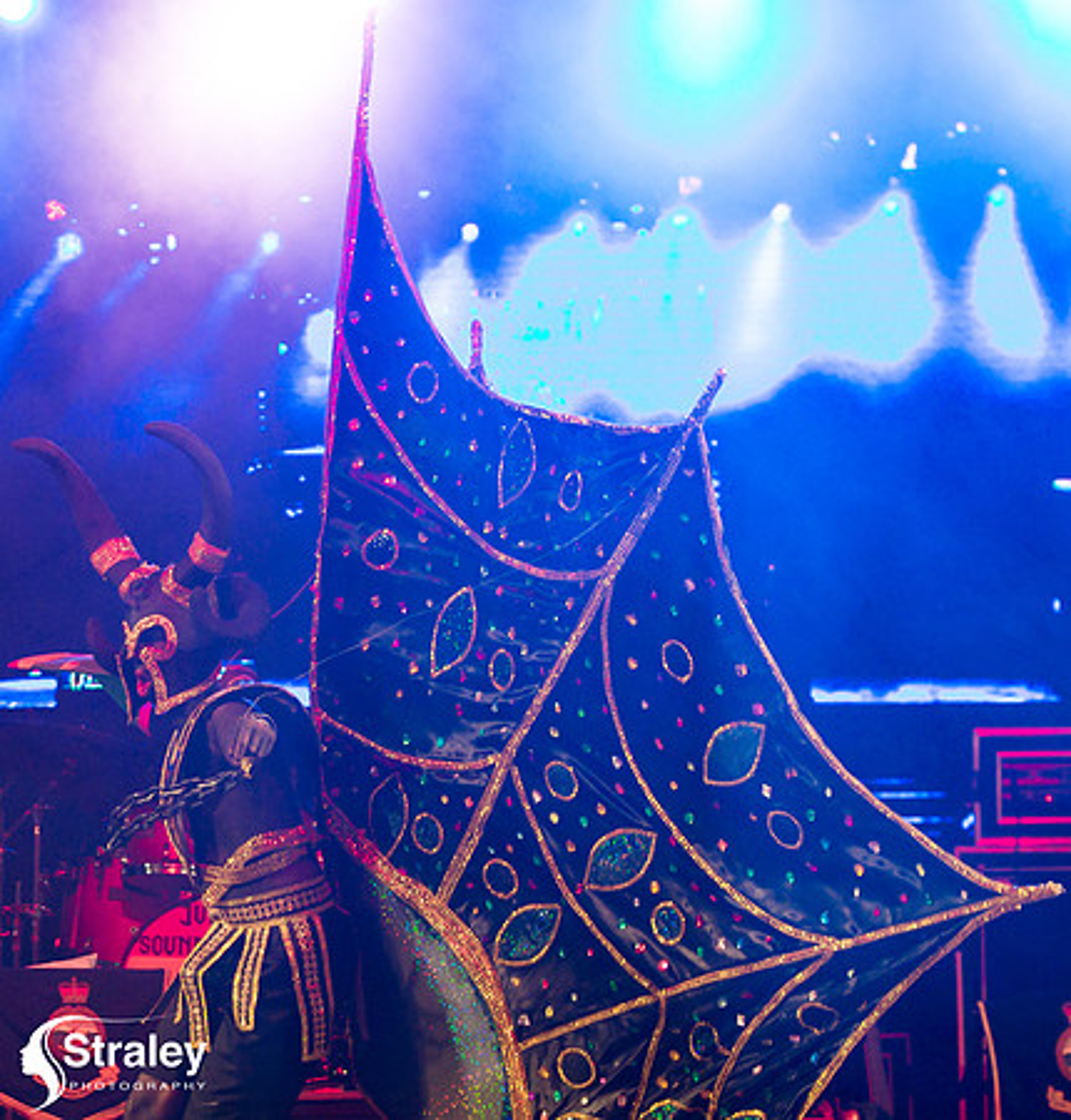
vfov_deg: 11.4
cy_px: 685
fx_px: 5603
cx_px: 177
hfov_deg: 10.9
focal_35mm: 156
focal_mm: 98
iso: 2500
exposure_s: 1/320
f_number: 5.6
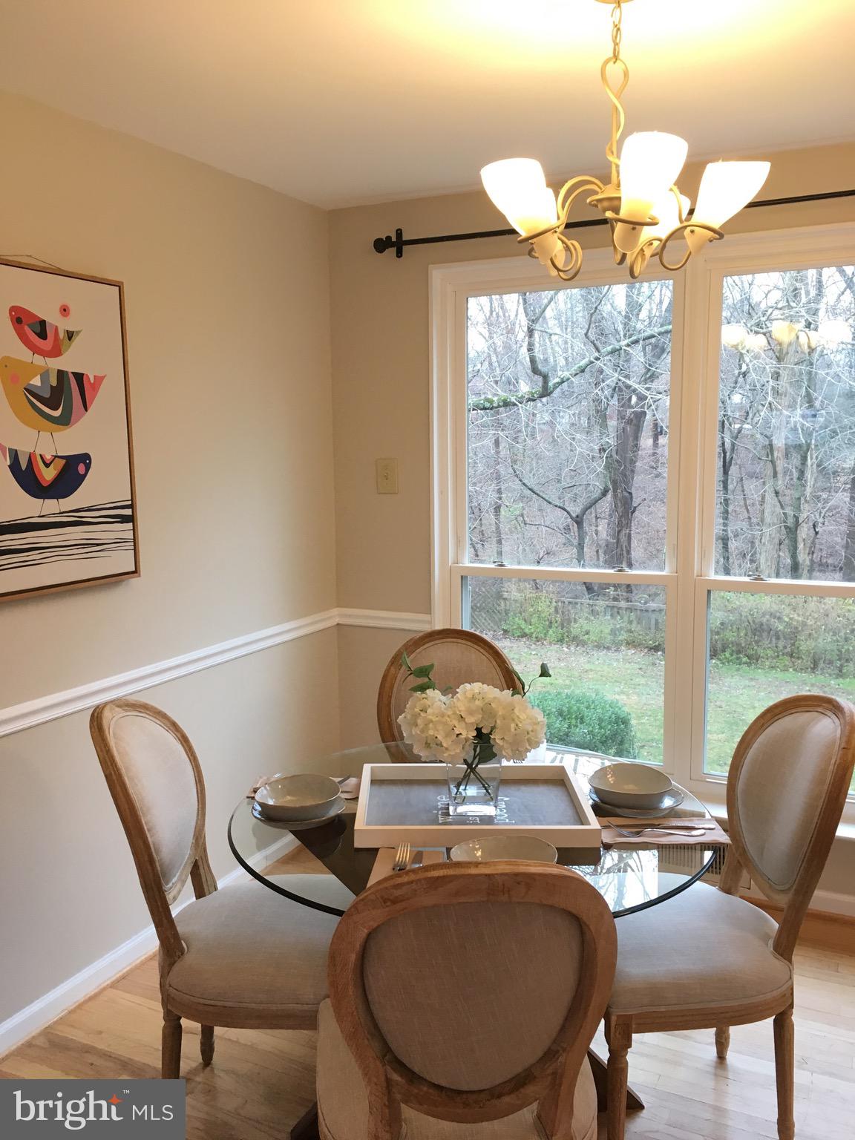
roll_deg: +1.9
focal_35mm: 29
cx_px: 428
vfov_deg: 61.7
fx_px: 955
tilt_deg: -6.9
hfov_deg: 48.2
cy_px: 570
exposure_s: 1/30
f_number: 2.2
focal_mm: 4.15
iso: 80
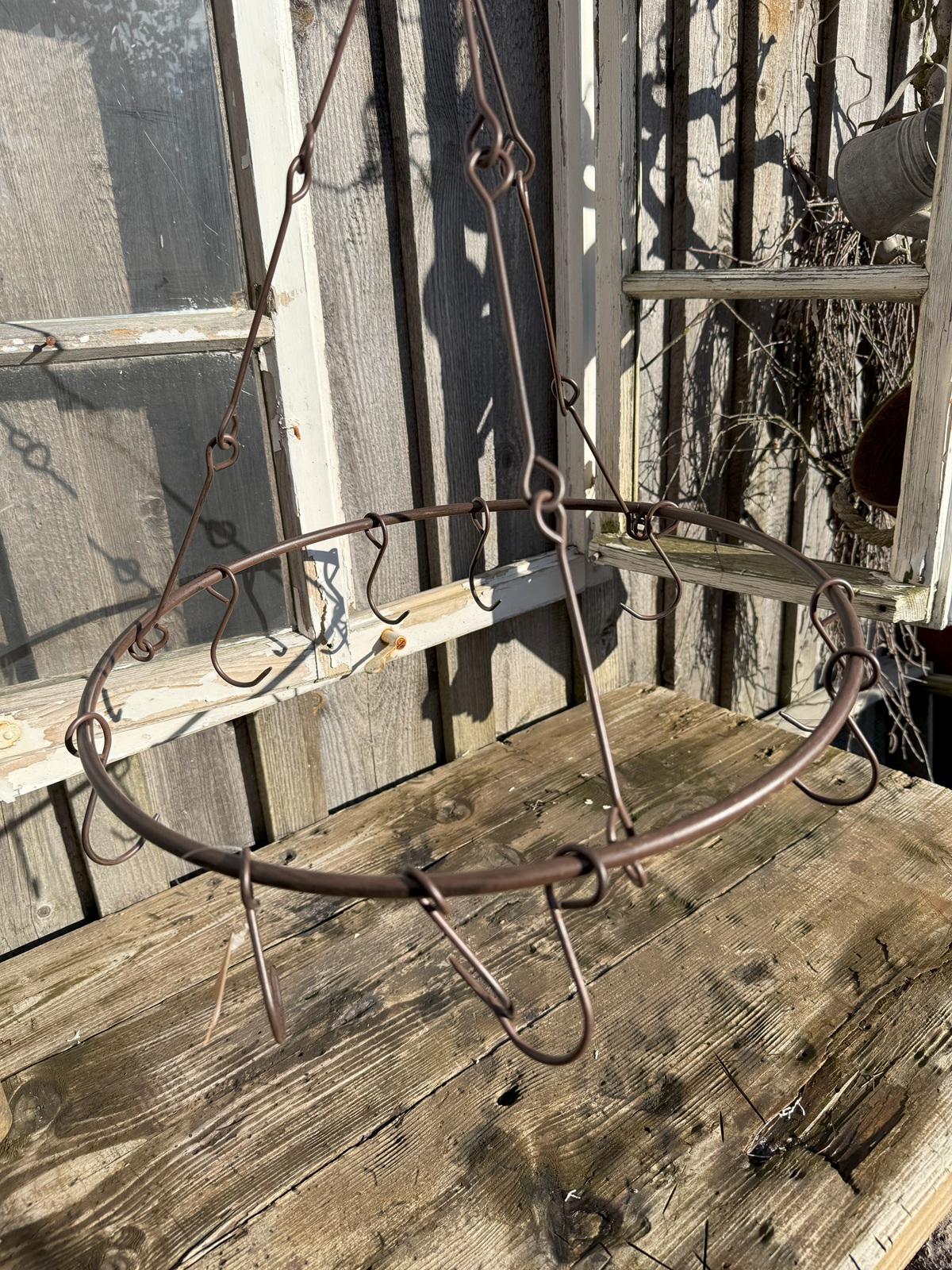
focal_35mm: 24
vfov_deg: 71.6
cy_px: 635
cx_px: 476
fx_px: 880
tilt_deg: -20.7
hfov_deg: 56.8
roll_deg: +3.3
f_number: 1.78
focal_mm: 6.76
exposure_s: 1/3247
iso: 80
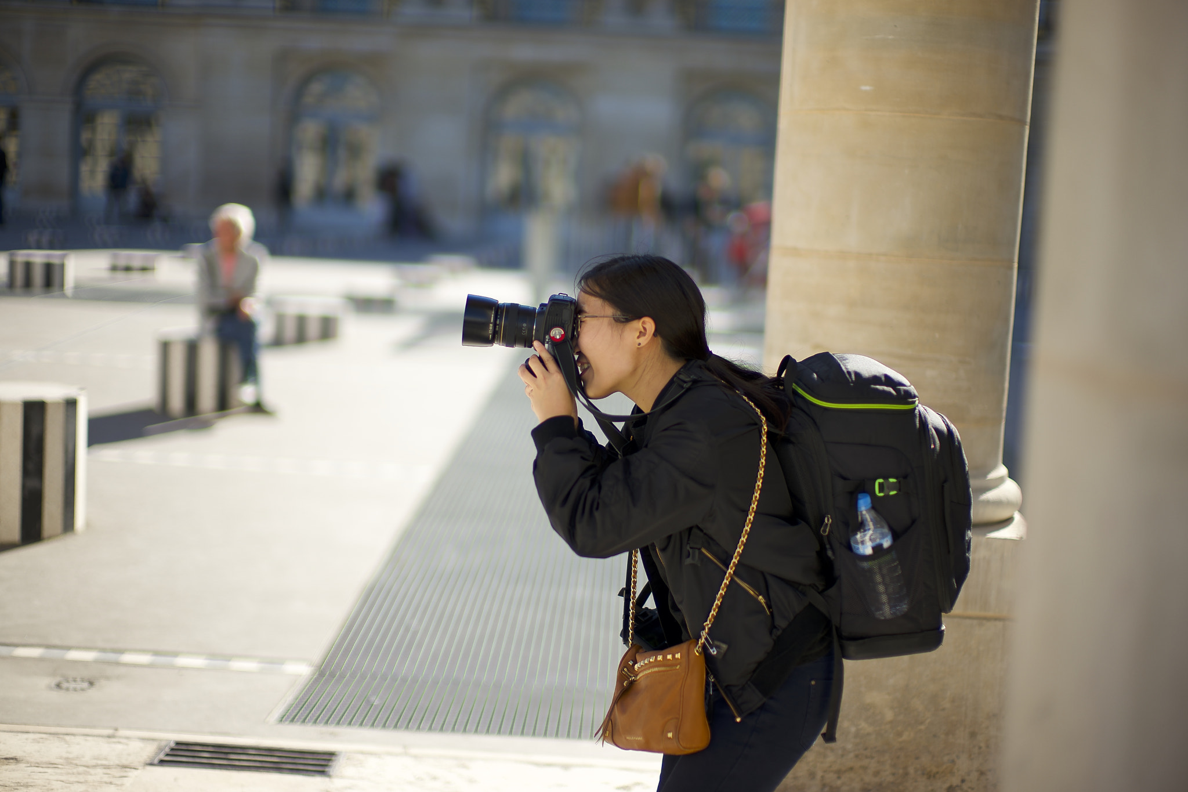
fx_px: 1650
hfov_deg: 39.6
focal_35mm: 50
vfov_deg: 27.0
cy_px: 396
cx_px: 594
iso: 50
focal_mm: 50
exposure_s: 1/2500
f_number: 0.9
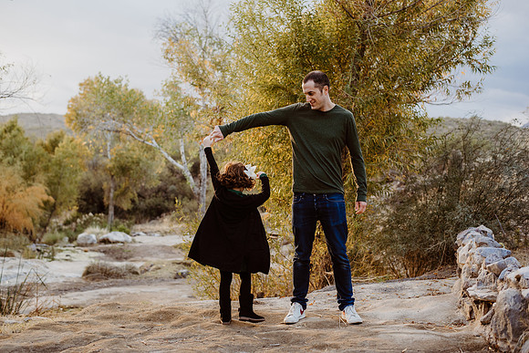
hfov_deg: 39.6
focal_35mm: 50
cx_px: 264
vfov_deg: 27.0
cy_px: 176
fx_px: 735
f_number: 3.2
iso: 400
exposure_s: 1/500
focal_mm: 50
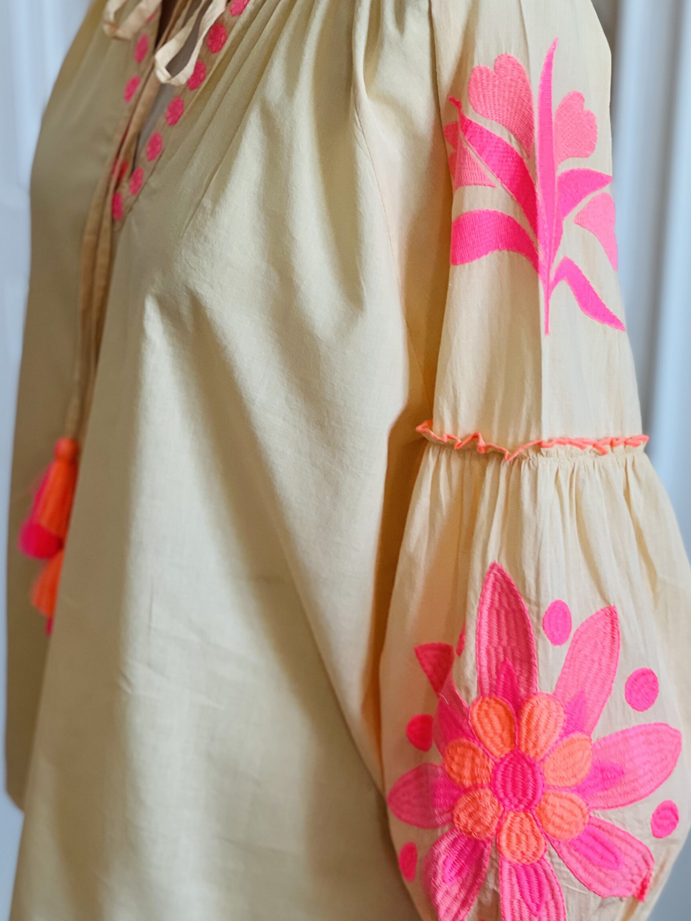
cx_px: 366
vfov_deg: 22.8
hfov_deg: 17.2
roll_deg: -1.3
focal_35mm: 86
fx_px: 2289
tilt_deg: -21.6
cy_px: 478
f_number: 2.8
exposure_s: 1/50
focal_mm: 9
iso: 125
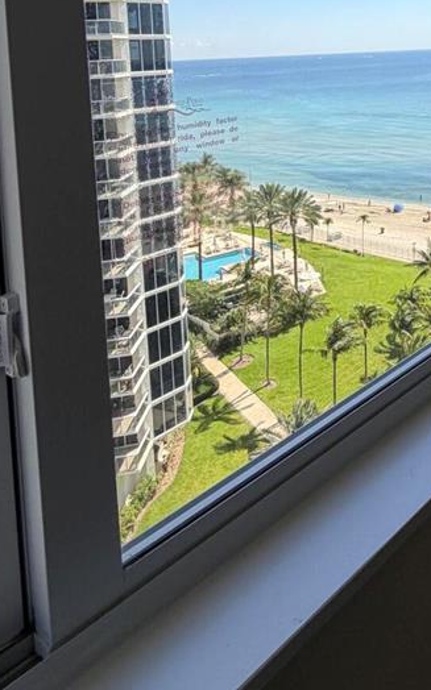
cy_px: 68
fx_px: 640
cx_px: 493
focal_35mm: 34
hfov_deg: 32.1
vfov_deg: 50.3
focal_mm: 2.22
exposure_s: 1/291
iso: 50
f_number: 2.2
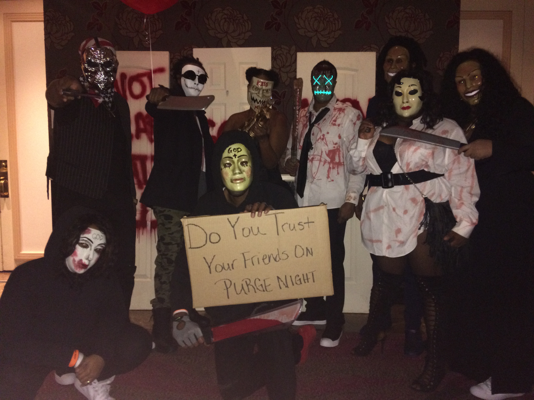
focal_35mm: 29
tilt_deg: -4.6
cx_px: 267
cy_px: 200
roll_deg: -0.2
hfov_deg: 61.7
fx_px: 447
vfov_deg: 48.2
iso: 320
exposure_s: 1/16
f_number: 2.2
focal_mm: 4.15
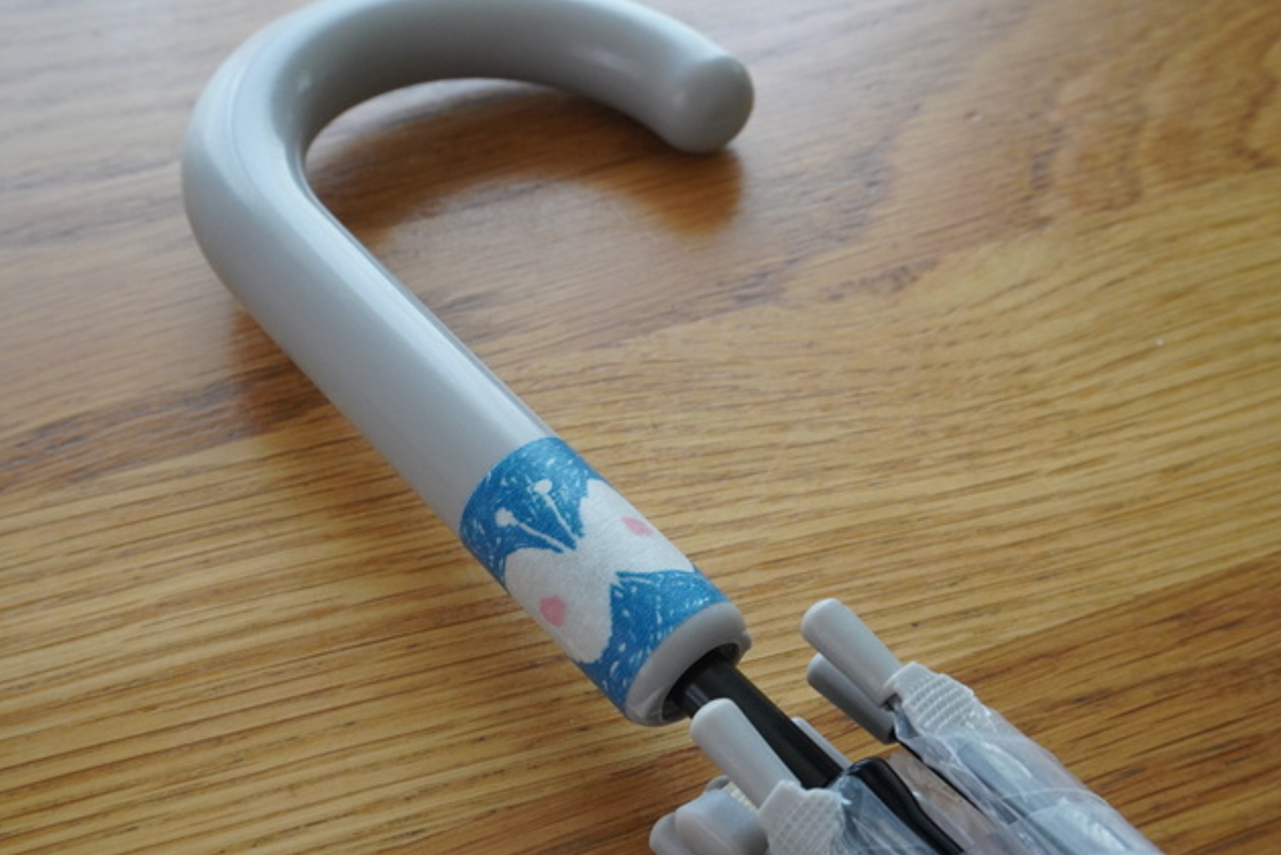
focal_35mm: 41
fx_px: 1443
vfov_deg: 33.0
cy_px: 442
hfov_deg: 47.9
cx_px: 619
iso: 1600
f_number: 11
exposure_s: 1/40
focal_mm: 25
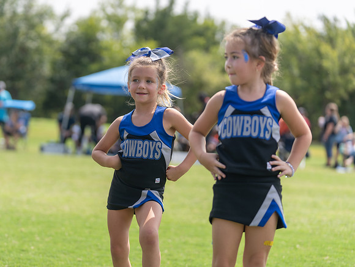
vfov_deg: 13.0
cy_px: 122
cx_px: 138
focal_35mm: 114
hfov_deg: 17.2
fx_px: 1172
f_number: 2.8
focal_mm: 97
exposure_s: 1/1250
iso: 100
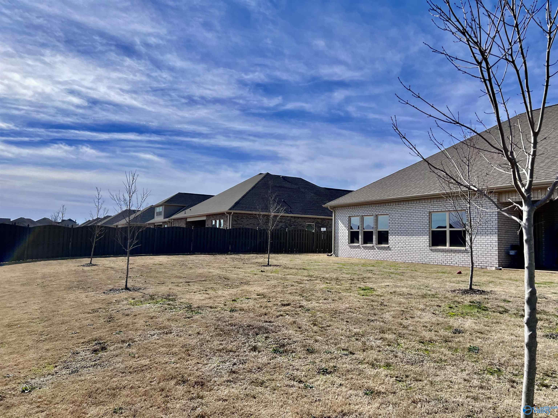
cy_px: 209
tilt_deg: +5.7
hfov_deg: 67.3
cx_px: 279
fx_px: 419
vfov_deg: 53.1
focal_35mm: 26
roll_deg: +0.0
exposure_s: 1/9434
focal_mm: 5.7
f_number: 1.5
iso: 50
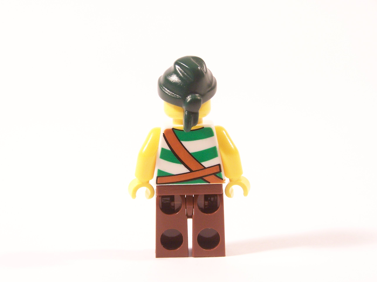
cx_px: 188
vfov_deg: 14.1
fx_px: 1144
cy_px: 141
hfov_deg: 18.7
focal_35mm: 105
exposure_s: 1/20
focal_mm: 17.5
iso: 200
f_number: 3.6
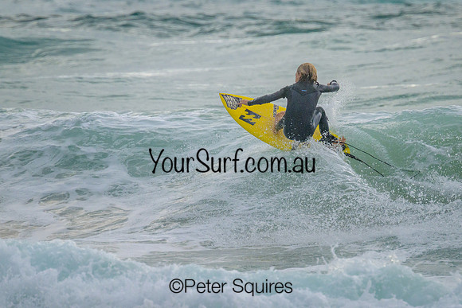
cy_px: 156
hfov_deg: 2.0
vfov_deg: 1.3
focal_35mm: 1026
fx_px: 13171
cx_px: 278
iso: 1100
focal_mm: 800
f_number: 11
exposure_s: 1/2000
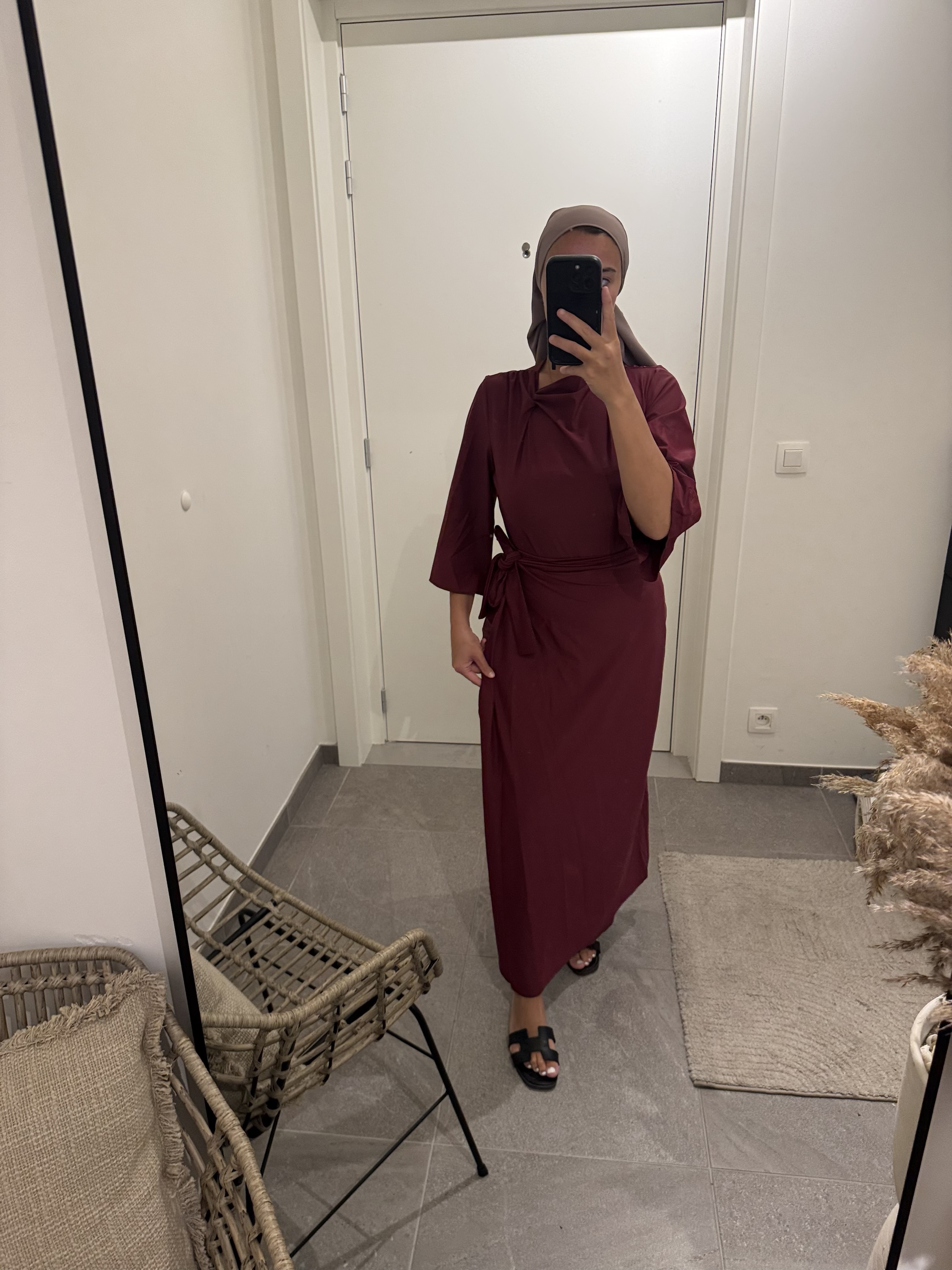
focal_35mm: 24
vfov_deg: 71.6
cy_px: 635
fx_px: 880
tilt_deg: -19.4
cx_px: 476
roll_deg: -0.1
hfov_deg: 56.8
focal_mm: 6.76
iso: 320
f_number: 1.78
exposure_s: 1/50
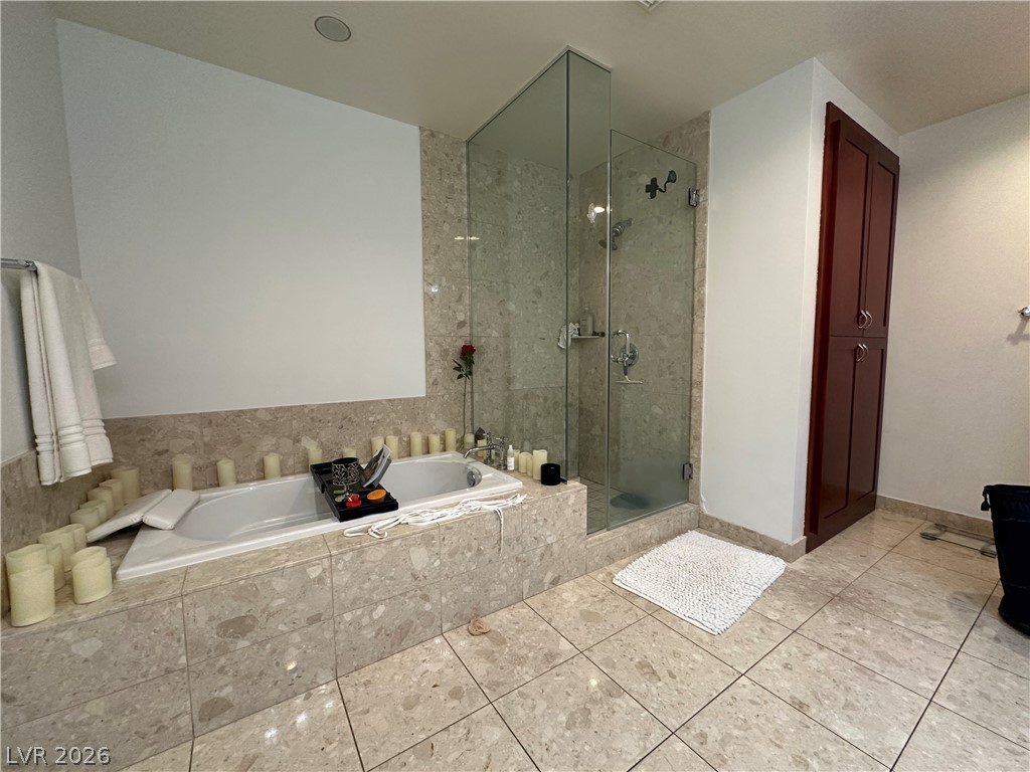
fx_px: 417
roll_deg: +0.8
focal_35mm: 14
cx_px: 515
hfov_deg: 102.1
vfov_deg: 85.7
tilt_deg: -5.1
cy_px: 386
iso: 250
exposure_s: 1/120
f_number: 2.2
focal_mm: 2.22
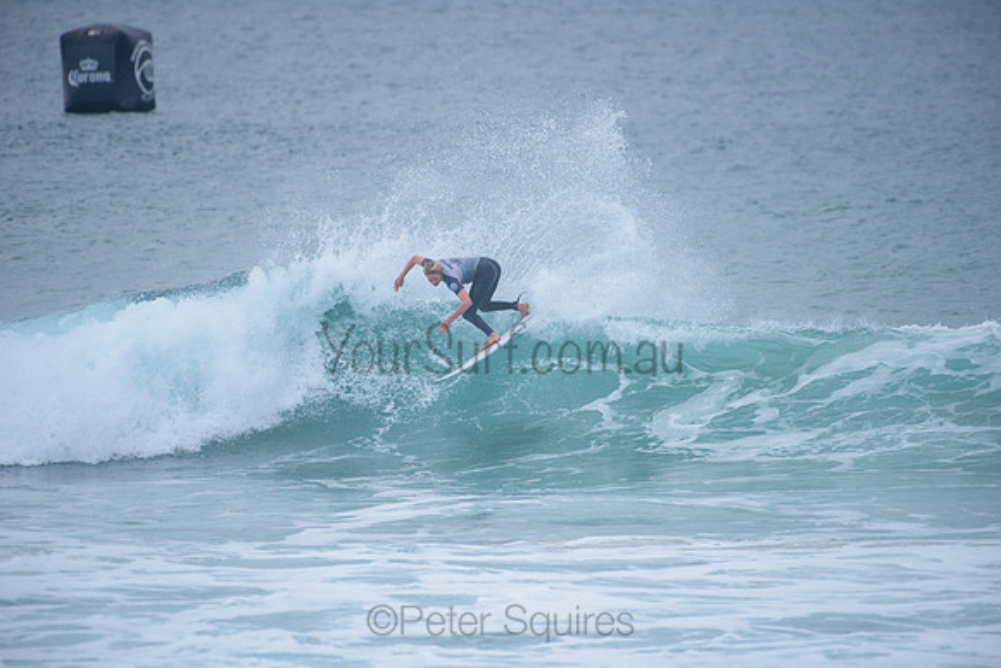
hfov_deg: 4.1
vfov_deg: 2.8
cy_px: 334
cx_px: 500
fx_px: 13905
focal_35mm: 500
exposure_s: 1/2000
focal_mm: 500
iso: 320
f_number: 5.6
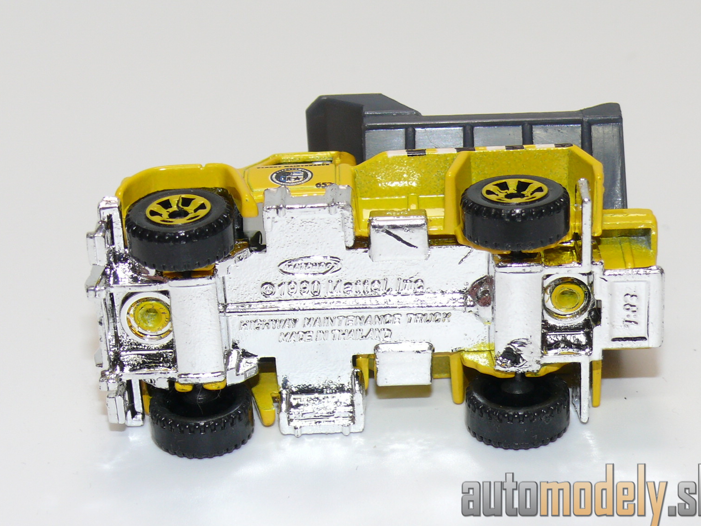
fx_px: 2025
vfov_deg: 14.8
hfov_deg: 19.6
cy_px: 257
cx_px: 355
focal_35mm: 100
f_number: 4
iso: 100
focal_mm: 12.8
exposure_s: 1/30
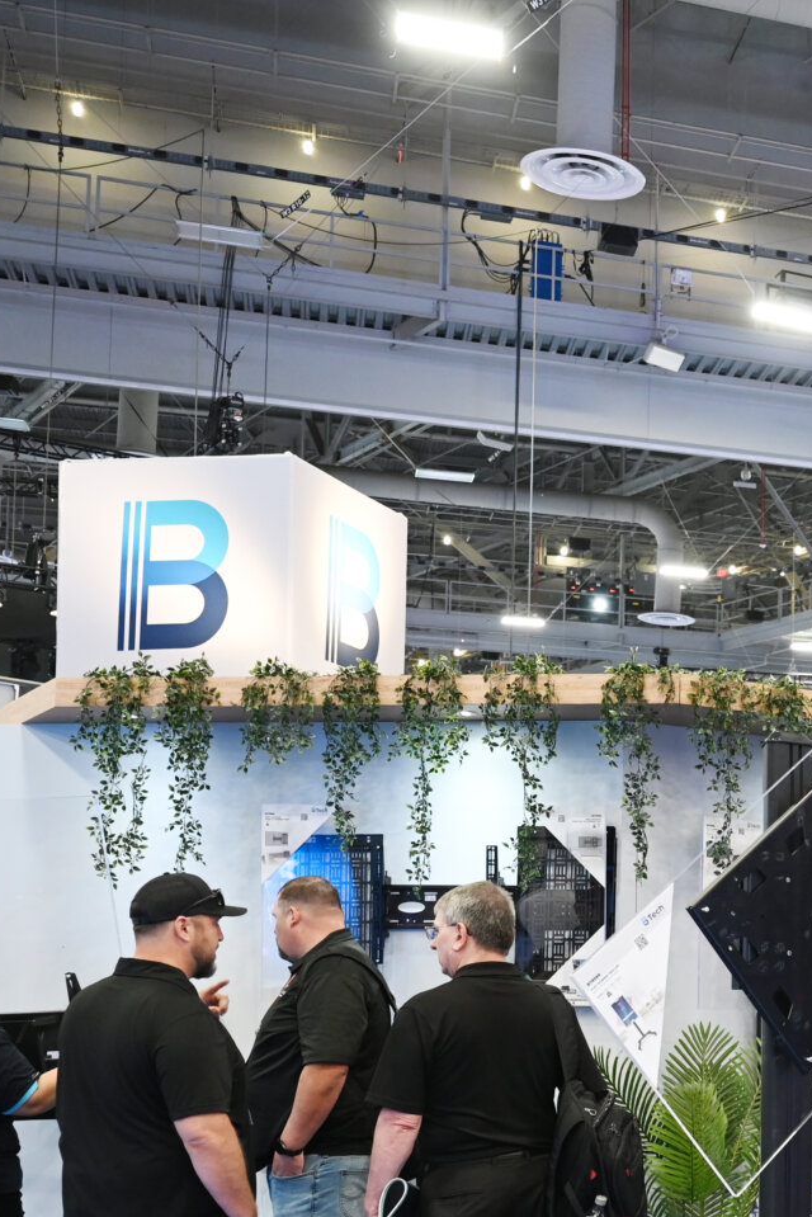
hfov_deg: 22.0
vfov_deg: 35.6
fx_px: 1859
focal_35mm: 55
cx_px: 1076
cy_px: 887
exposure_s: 1/125
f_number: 3.2
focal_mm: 24
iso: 1250
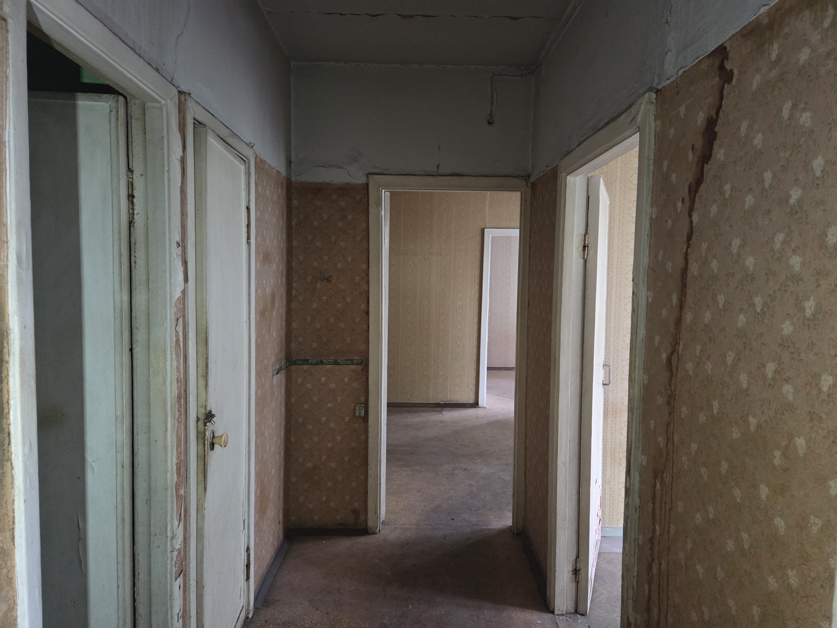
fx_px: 556
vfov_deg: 58.9
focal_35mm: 23
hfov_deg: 73.9
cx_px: 418
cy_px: 314
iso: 1600
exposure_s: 1/50
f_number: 1.8
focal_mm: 5.4
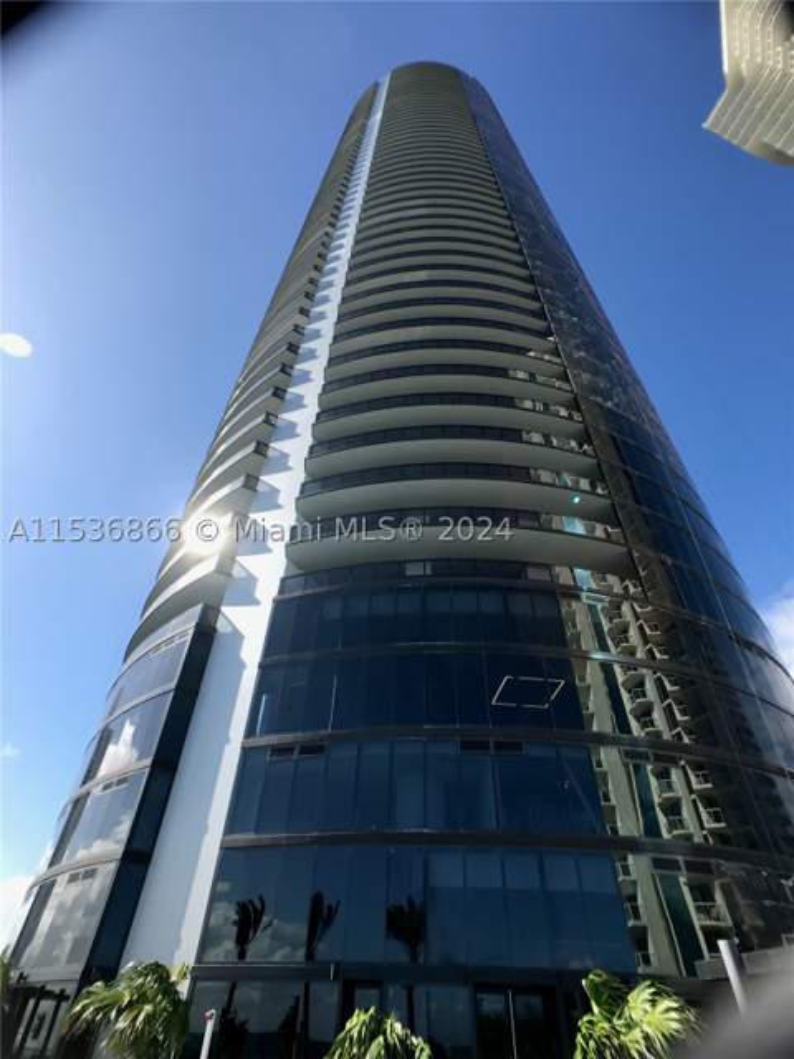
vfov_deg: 63.4
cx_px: 397
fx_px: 856
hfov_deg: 49.7
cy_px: 530
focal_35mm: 28
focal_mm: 3.99
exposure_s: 1/1546
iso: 20
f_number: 1.8
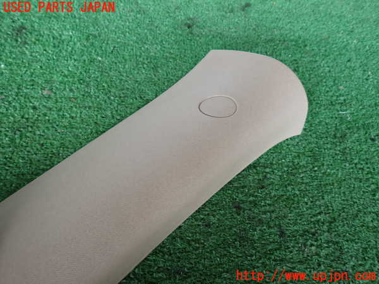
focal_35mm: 25
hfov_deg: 69.4
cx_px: 190
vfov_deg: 54.9
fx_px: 274
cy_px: 142
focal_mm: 4.5
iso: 100
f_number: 2
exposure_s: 1/60
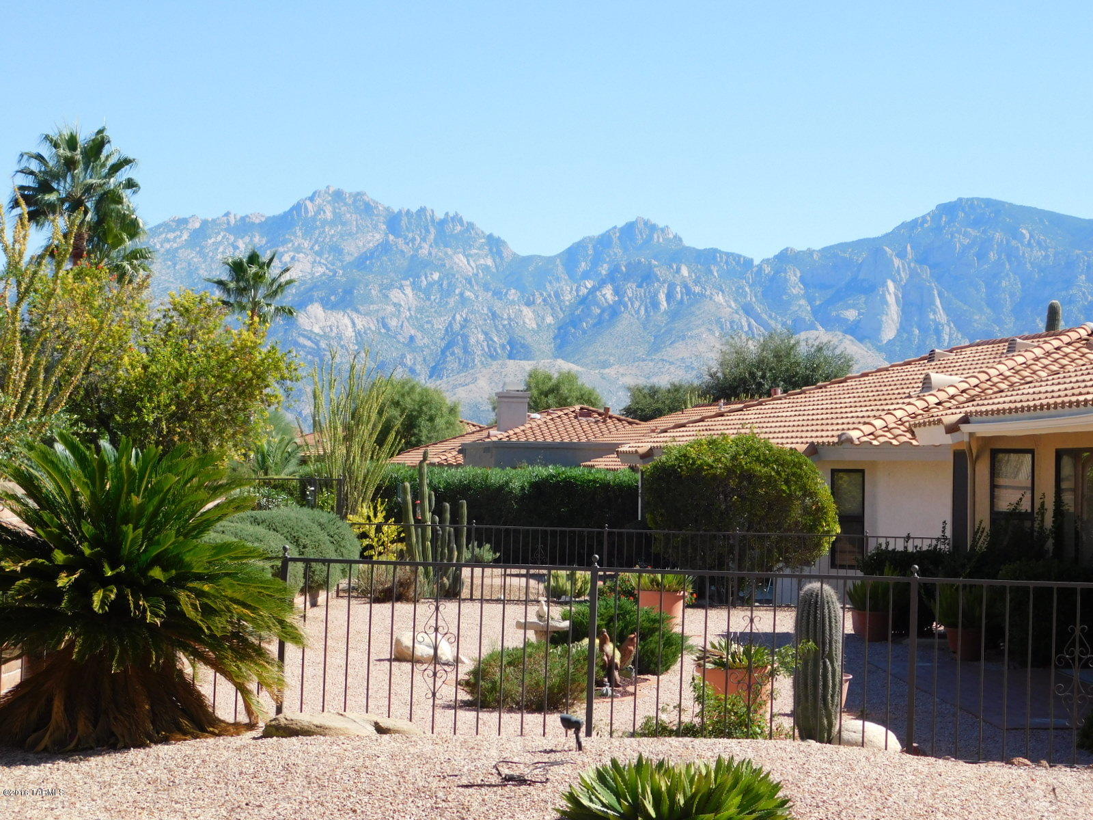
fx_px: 2526
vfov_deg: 18.4
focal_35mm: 80
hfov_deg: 24.4
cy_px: 410
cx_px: 546
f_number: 4.4
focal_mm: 14.2
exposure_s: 1/500
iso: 125
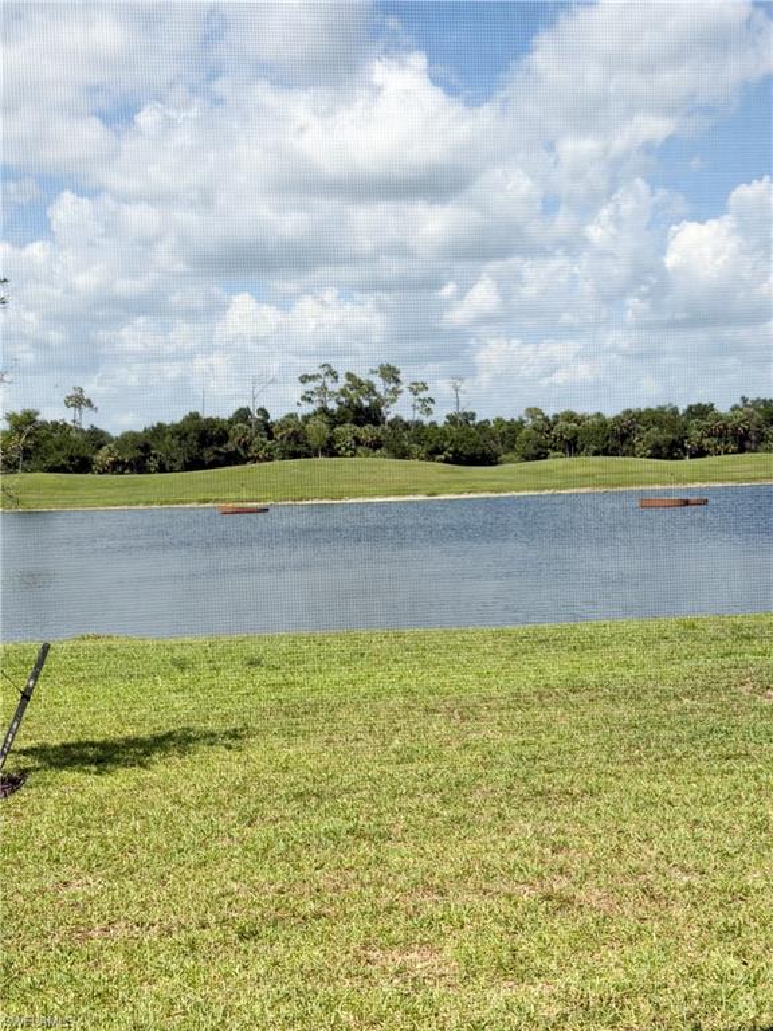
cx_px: 386
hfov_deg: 30.3
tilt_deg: -2.4
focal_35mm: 48
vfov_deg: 39.7
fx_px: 1429
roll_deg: +1.8
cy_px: 516
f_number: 1.78
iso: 64
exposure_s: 1/3226
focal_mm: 6.76
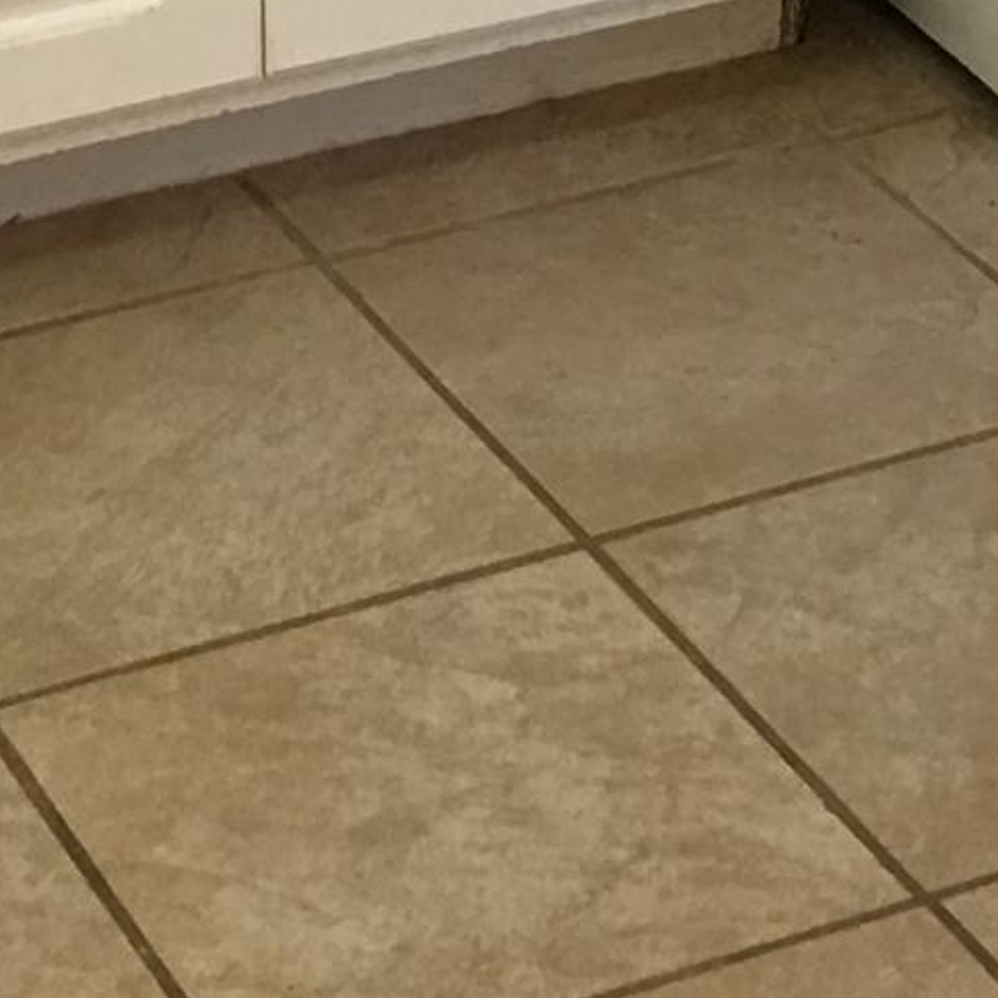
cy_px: -1291
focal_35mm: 159
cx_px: 373
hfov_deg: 11.0
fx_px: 5186
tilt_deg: -8.6
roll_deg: +0.4
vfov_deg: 9.8
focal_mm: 4.15
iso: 40
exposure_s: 1/30
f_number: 2.2
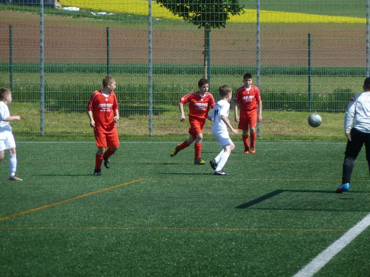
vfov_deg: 5.0
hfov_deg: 6.6
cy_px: 138
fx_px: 3207
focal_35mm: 300
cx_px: 185
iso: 160
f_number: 4.9
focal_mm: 49.2
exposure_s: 1/800
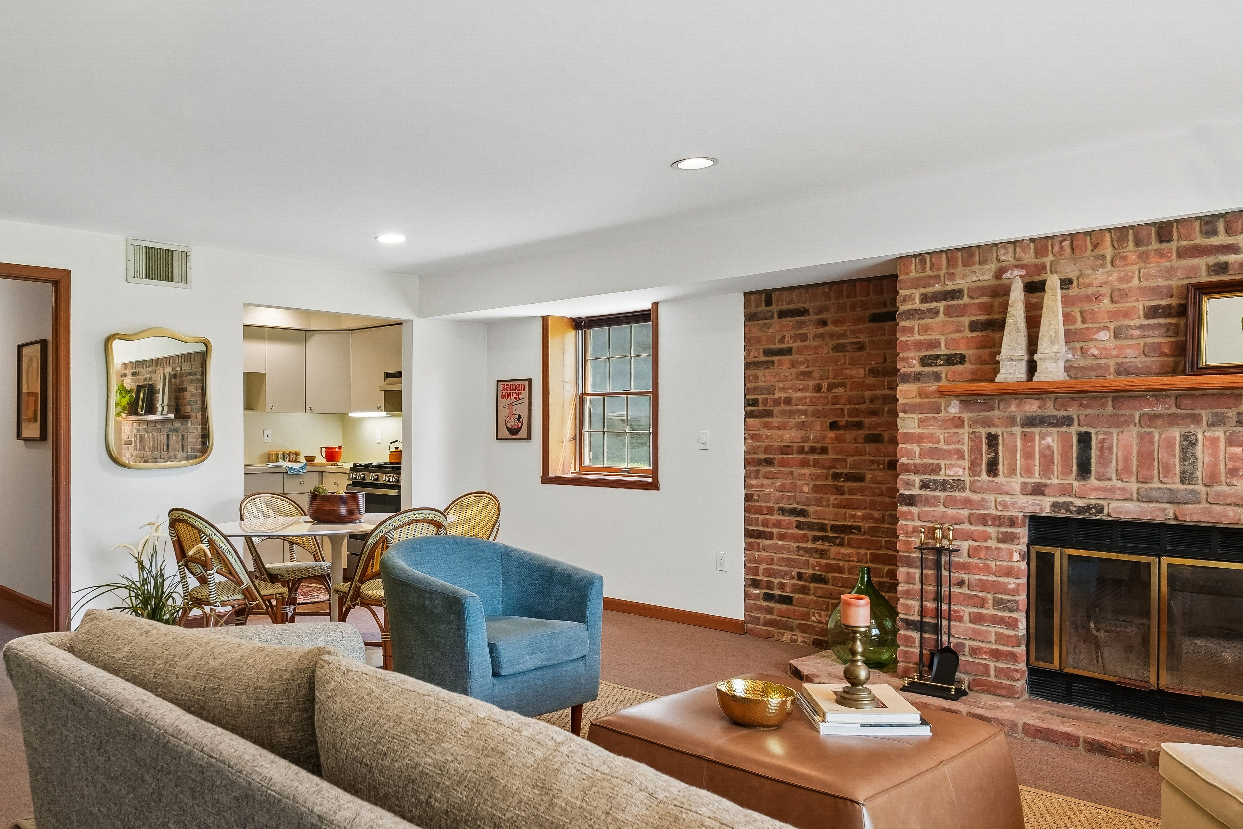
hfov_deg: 66.4
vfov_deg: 47.9
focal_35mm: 27
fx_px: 932
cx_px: 469
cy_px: 437
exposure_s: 1/6
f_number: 8
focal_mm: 16
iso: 400
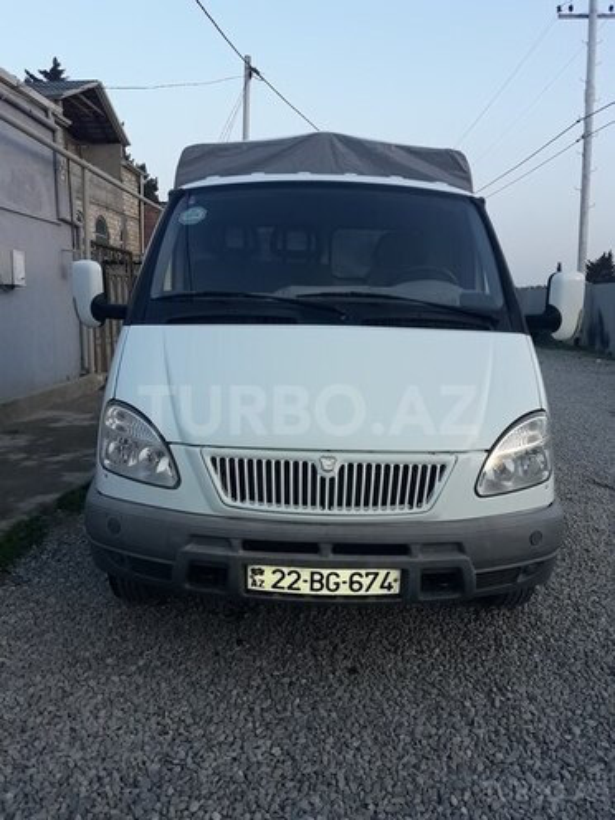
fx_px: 663
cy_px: 410
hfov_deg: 49.7
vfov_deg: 63.4
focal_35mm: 28
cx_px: 308
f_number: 1.9
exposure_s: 1/375
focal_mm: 3.7
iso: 40
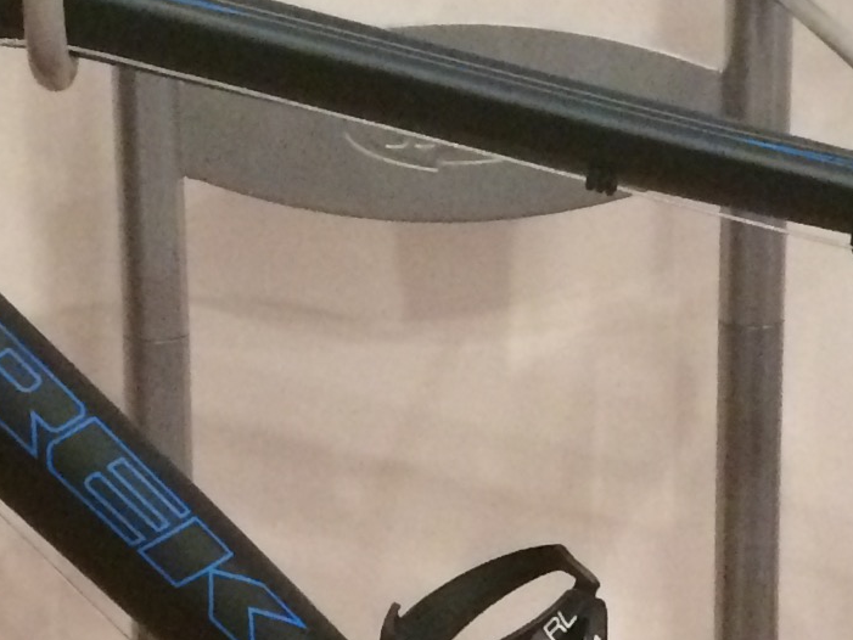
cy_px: 703
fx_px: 3327
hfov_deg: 14.6
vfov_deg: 10.8
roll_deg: +2.6
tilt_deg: -25.6
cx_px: 492
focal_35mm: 135
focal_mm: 4.15
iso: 400
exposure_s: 1/15
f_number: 2.2
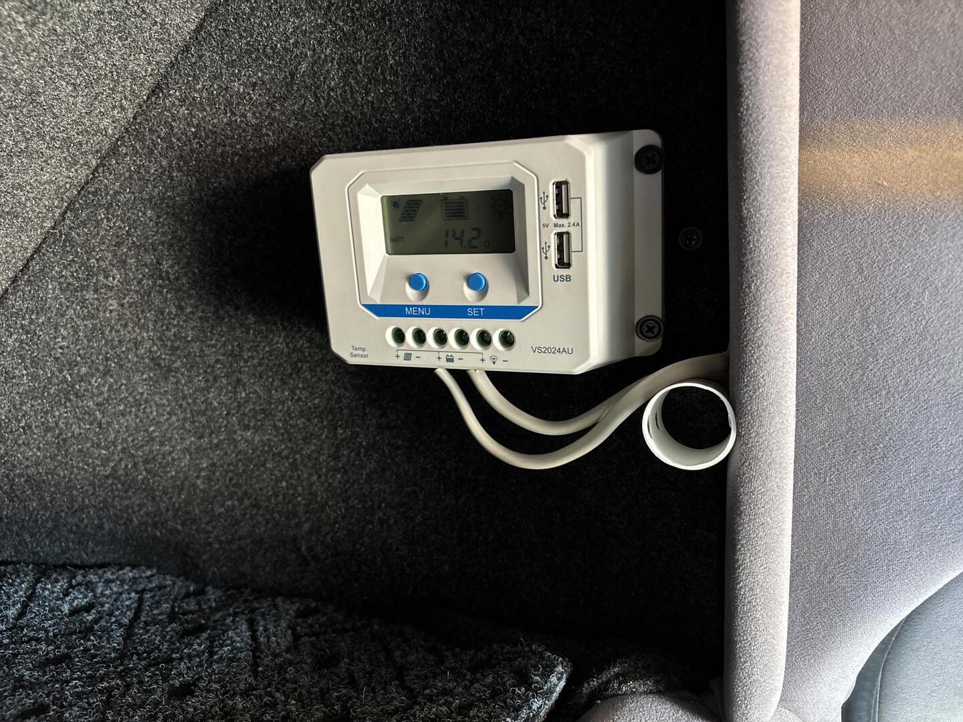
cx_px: 482
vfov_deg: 53.1
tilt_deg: +4.6
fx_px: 723
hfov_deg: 67.3
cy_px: 361
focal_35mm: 26
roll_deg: +0.0
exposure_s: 1/53
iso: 500
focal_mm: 5.96
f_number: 1.6
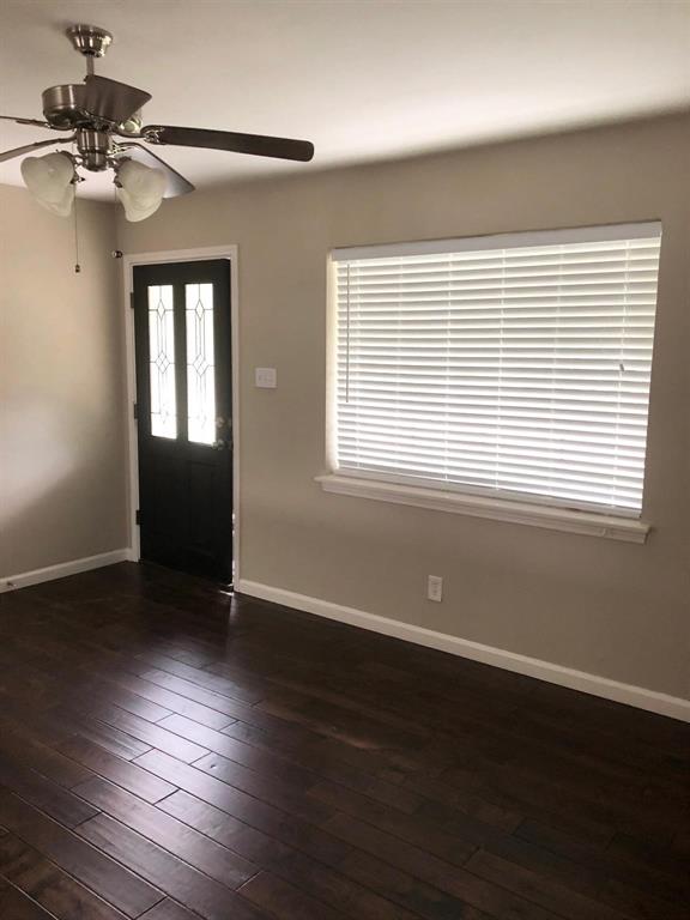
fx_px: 744
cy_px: 460
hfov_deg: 49.7
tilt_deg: -8.3
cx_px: 345
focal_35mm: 28
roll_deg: +0.9
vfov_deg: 63.4
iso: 64
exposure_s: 1/15
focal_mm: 3.99
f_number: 1.8
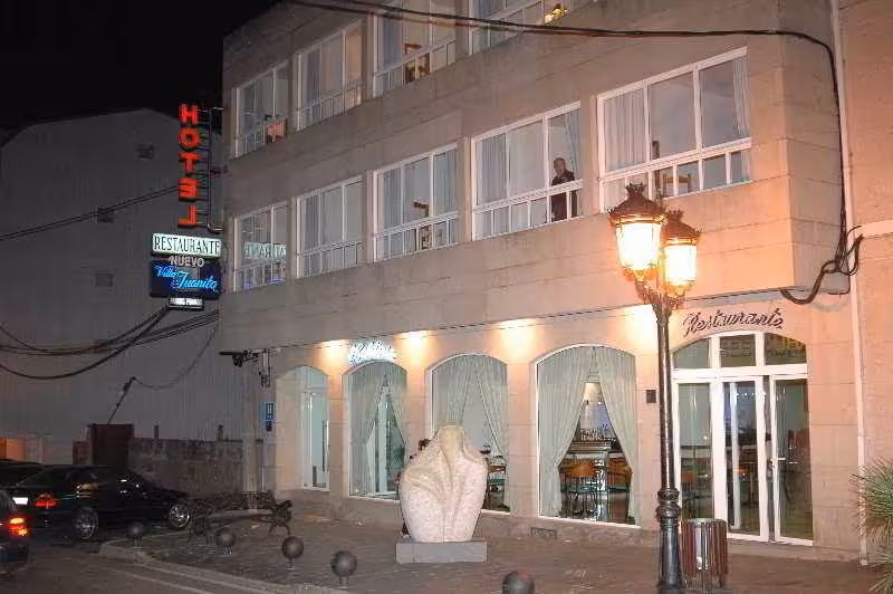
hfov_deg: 46.4
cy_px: 297
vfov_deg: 31.8
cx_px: 446
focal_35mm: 42
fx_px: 1041
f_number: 4.5
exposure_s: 1/50
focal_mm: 28
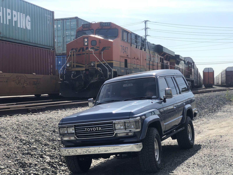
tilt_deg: +0.5
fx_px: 350
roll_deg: +1.1
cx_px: 116
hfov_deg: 36.8
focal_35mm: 52
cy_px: 88
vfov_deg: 28.0
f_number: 2.4
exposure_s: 1/774
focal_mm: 6
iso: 16
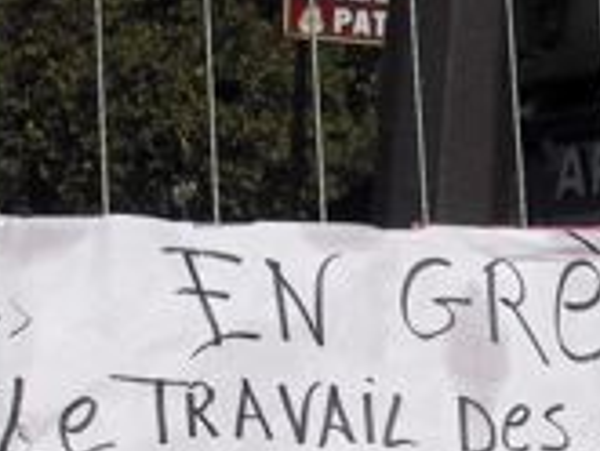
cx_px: 760
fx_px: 2550
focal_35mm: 147
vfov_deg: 10.1
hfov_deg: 13.0
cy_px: 375
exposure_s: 1/800
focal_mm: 6.2
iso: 64
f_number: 5.6
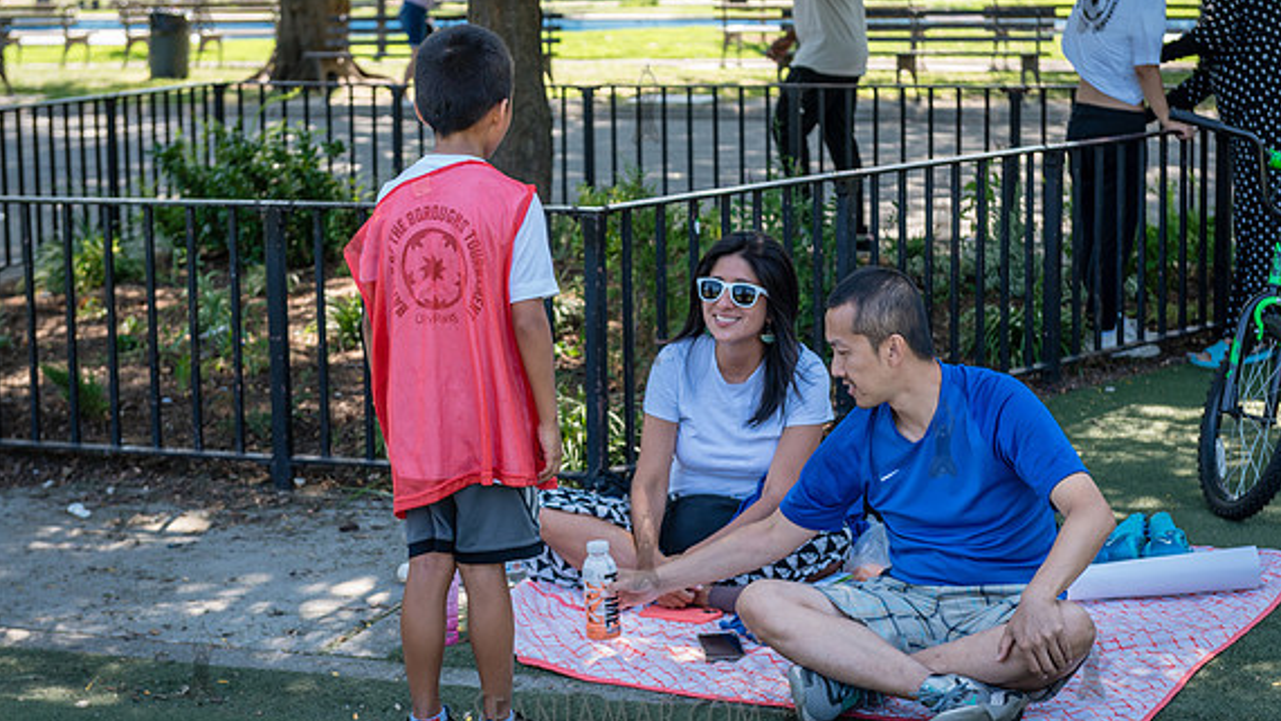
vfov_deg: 17.0
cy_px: 303
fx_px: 2412
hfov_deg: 29.7
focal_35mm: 71
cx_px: 596
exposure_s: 1/200
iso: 200
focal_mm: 62
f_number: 4
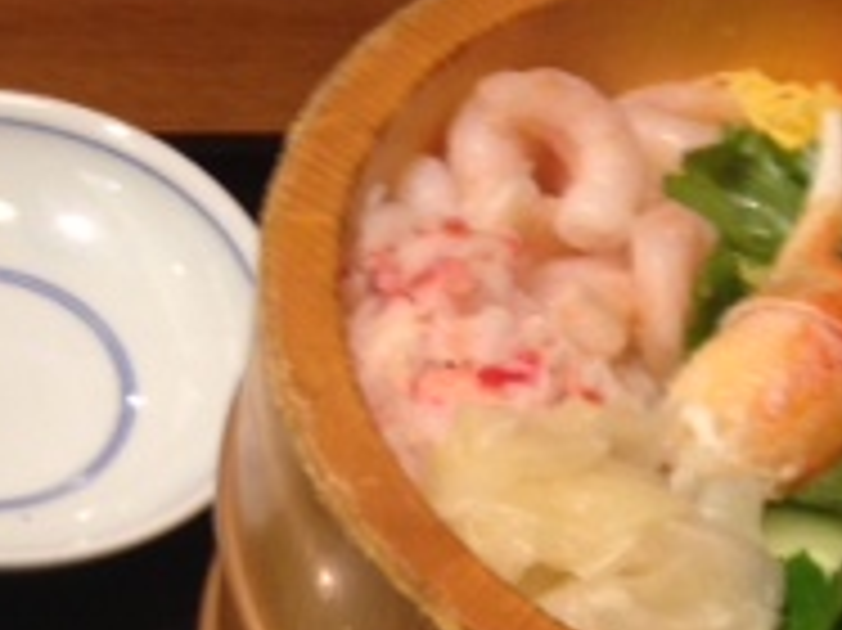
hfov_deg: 17.1
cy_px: 936
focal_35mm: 113
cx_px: 14
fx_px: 2747
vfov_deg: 12.5
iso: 100
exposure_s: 1/20
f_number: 2.4
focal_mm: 4.12
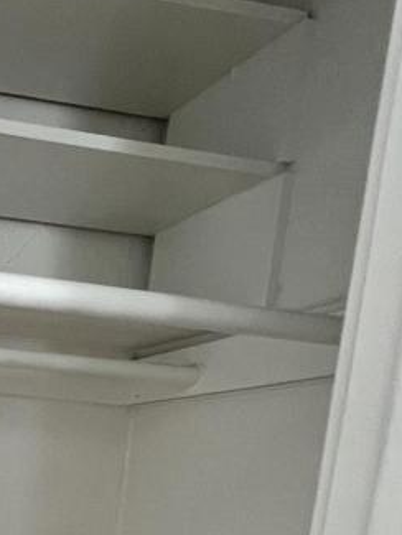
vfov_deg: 39.1
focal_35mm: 41
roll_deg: -2.0
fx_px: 634
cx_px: -227
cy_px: 563
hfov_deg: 25.1
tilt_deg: -6.7
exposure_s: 1/99
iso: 80
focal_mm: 1.57
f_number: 1.8
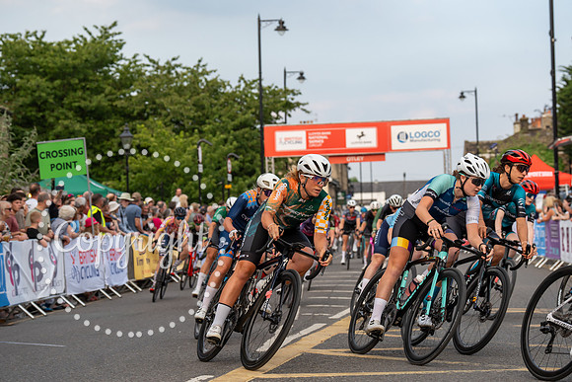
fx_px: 1319
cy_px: 191
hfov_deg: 24.5
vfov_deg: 16.5
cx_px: 286
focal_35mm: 83
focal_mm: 83
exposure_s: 1/1000
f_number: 4.5
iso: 500
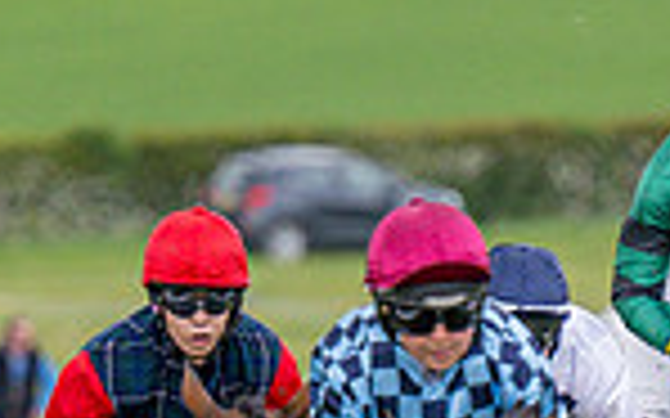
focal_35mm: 1438
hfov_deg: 1.5
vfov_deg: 0.9
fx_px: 26248
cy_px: 893
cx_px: 248
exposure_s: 1/2500
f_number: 2.8
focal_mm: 170
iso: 400
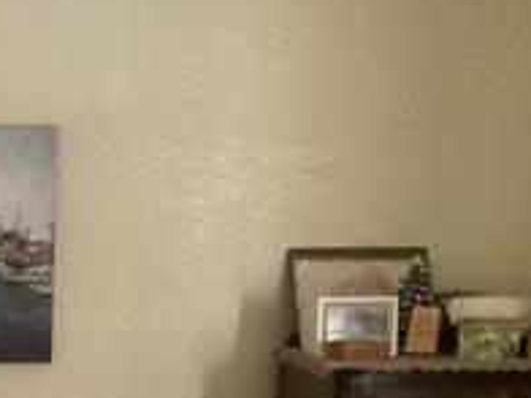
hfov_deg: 18.4
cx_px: -122
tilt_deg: -12.6
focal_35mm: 101
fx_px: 1549
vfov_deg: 14.0
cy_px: 547
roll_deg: -0.1
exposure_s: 1/24
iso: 640
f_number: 2.4
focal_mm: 3.3
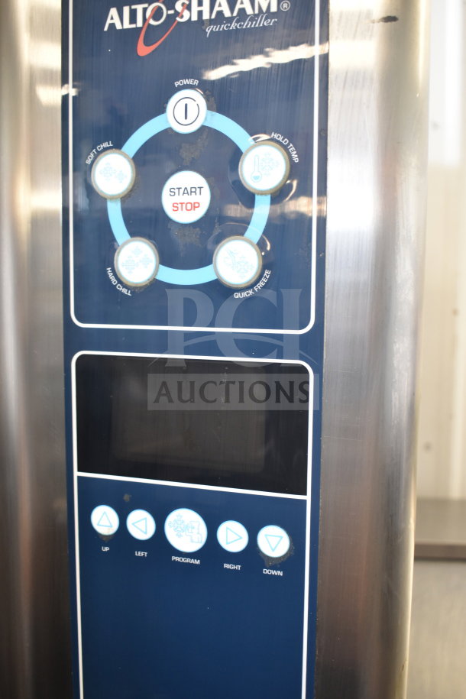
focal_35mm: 36
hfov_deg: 36.9
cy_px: 350
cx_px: 233
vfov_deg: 53.1
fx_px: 699
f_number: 4
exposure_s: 1/40
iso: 900
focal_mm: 24
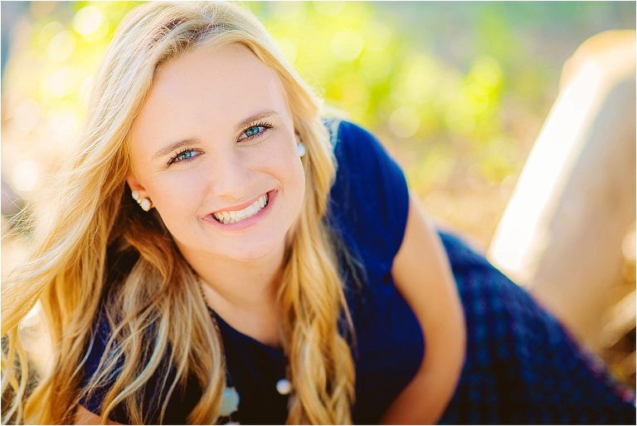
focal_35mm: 85
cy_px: 213
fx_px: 1505
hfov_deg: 23.9
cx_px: 318
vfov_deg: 16.1
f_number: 2.2
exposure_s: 1/200
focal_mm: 85
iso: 200
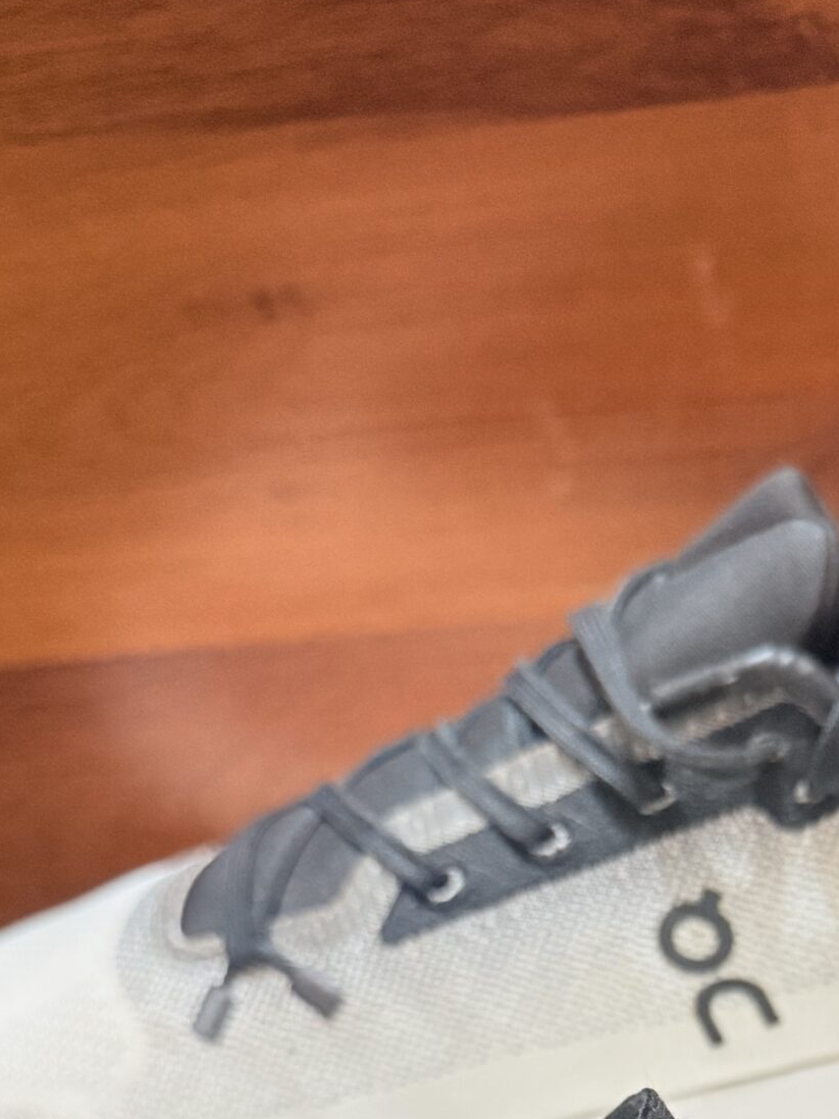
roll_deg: +7.4
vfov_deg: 30.7
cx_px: 686
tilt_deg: -40.4
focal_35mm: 56
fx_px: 1809
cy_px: 1228
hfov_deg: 25.6
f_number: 1.78
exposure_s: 1/50
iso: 500
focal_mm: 6.76
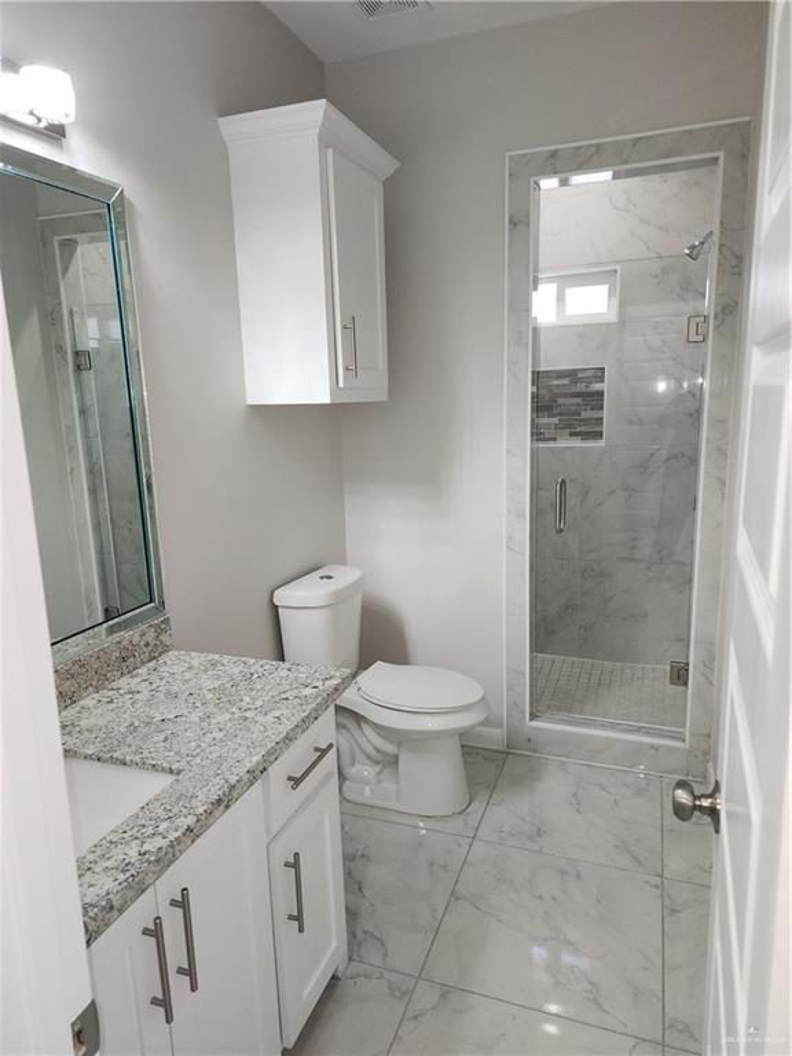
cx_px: 396
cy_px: 528
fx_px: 702
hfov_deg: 58.9
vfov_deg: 73.9
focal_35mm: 23
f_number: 1.8
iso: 80
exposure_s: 1/60
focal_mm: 6.4
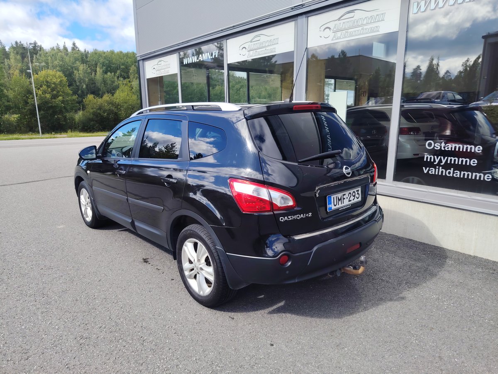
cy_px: 187
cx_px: 249
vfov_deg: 56.8
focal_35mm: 24
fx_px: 345
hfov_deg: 71.6
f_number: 1.75
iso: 166
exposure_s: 1/900
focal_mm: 5.25
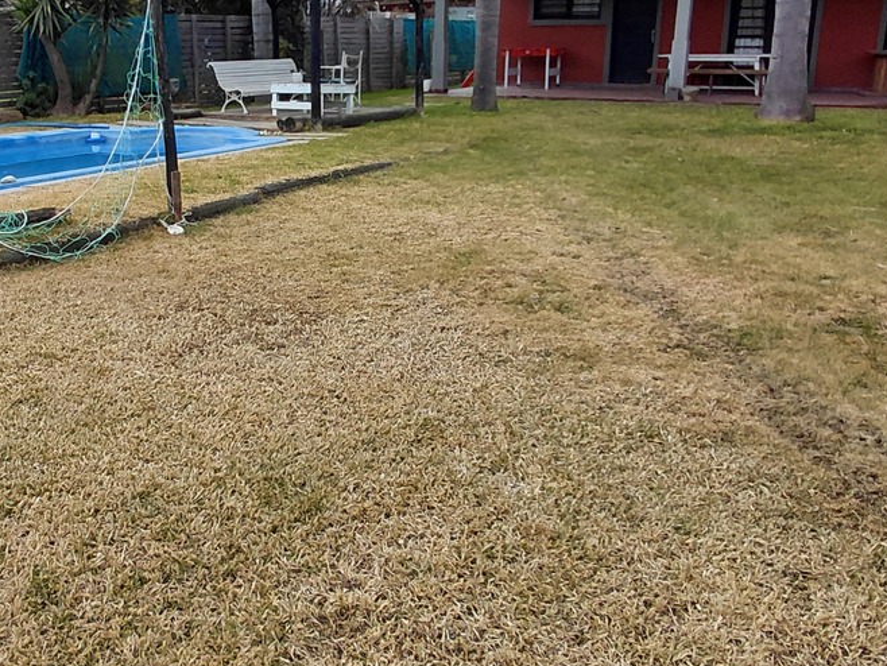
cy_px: 286
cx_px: 322
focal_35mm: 35
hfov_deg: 51.9
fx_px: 897
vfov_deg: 40.6
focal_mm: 1.64
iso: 40
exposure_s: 1/835
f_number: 2.2
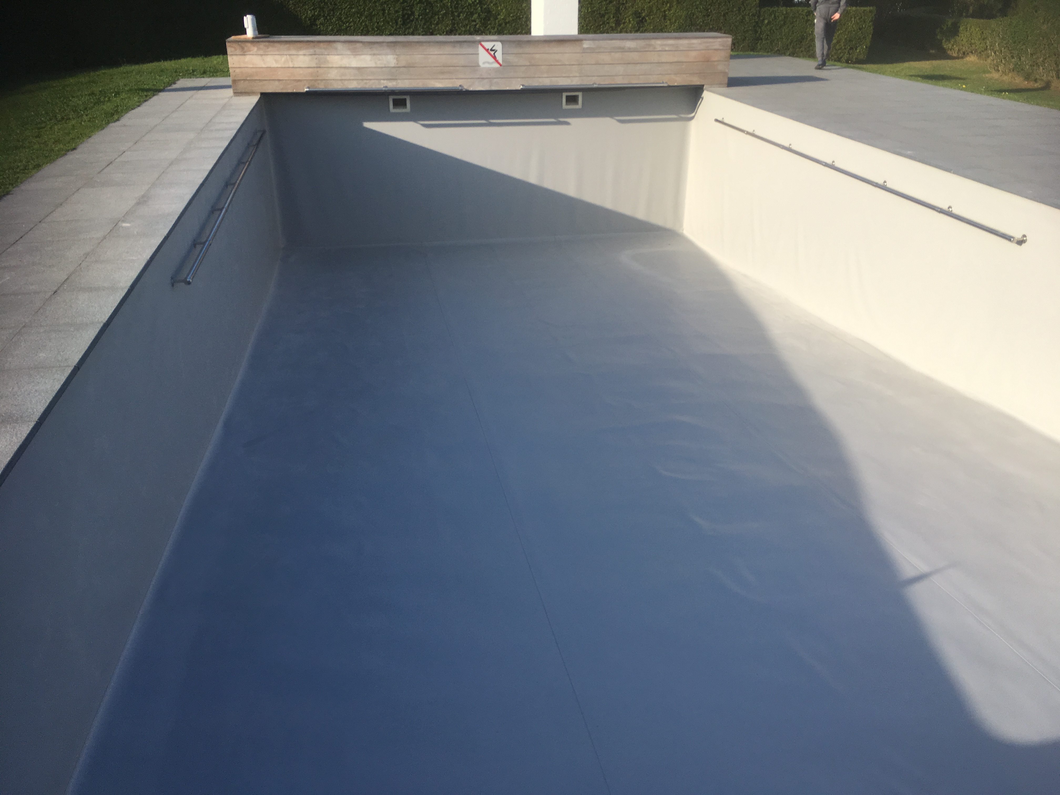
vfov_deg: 48.2
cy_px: 398
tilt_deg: -25.5
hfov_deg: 61.7
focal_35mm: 29
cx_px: 530
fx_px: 888
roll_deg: -0.2
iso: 25
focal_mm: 4.15
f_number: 2.2
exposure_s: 1/1166
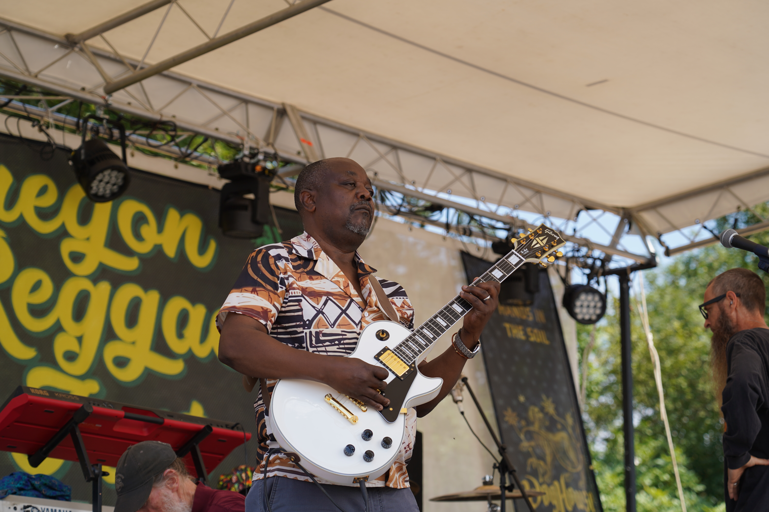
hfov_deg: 19.5
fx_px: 2243
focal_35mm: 105
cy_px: 256
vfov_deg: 13.0
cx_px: 384
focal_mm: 105
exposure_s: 1/250
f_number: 5
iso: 100
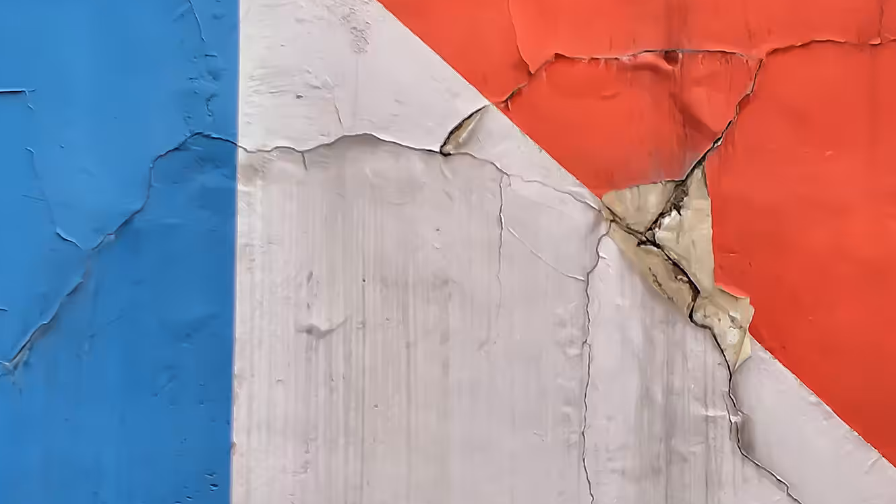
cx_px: 425
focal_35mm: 100
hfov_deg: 21.4
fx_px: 2376
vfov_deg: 12.1
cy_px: 427
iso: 50
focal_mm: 3.95
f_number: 1.6
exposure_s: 1/120
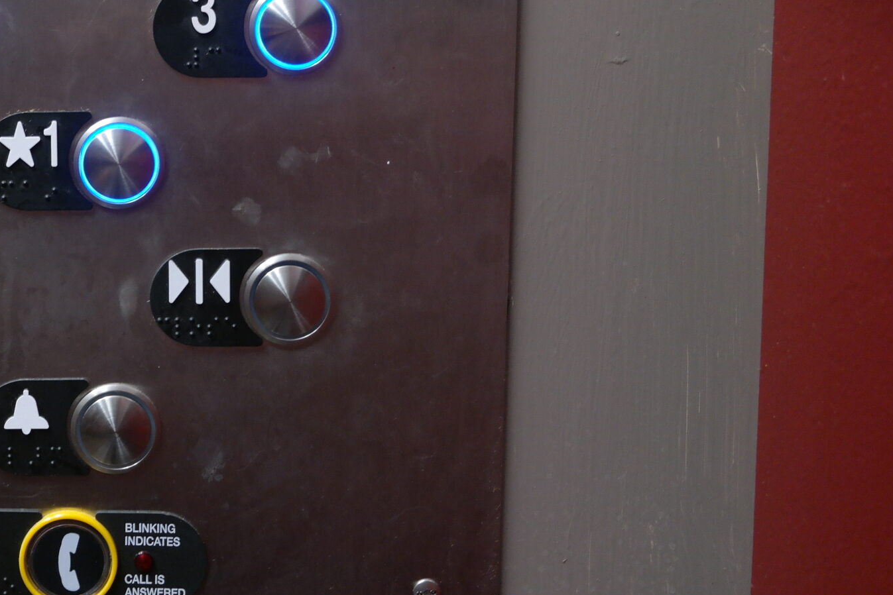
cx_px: 81
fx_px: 1414
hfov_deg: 33.1
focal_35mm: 57
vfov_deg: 23.7
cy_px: 194
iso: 800
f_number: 3.5
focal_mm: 20
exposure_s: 1/40
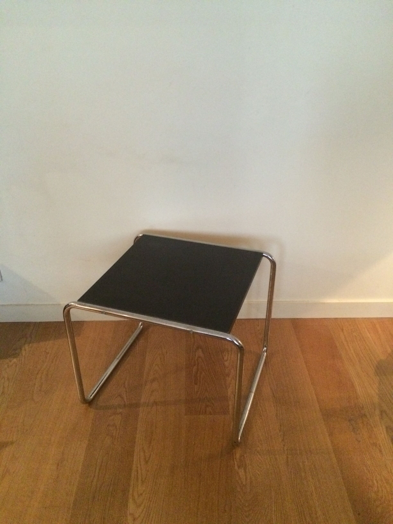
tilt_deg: -30.2
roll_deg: +0.8
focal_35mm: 29
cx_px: 196
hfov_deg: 48.2
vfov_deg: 61.7
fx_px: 439
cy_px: 262
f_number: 2.2
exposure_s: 1/17
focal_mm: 4.15
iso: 640
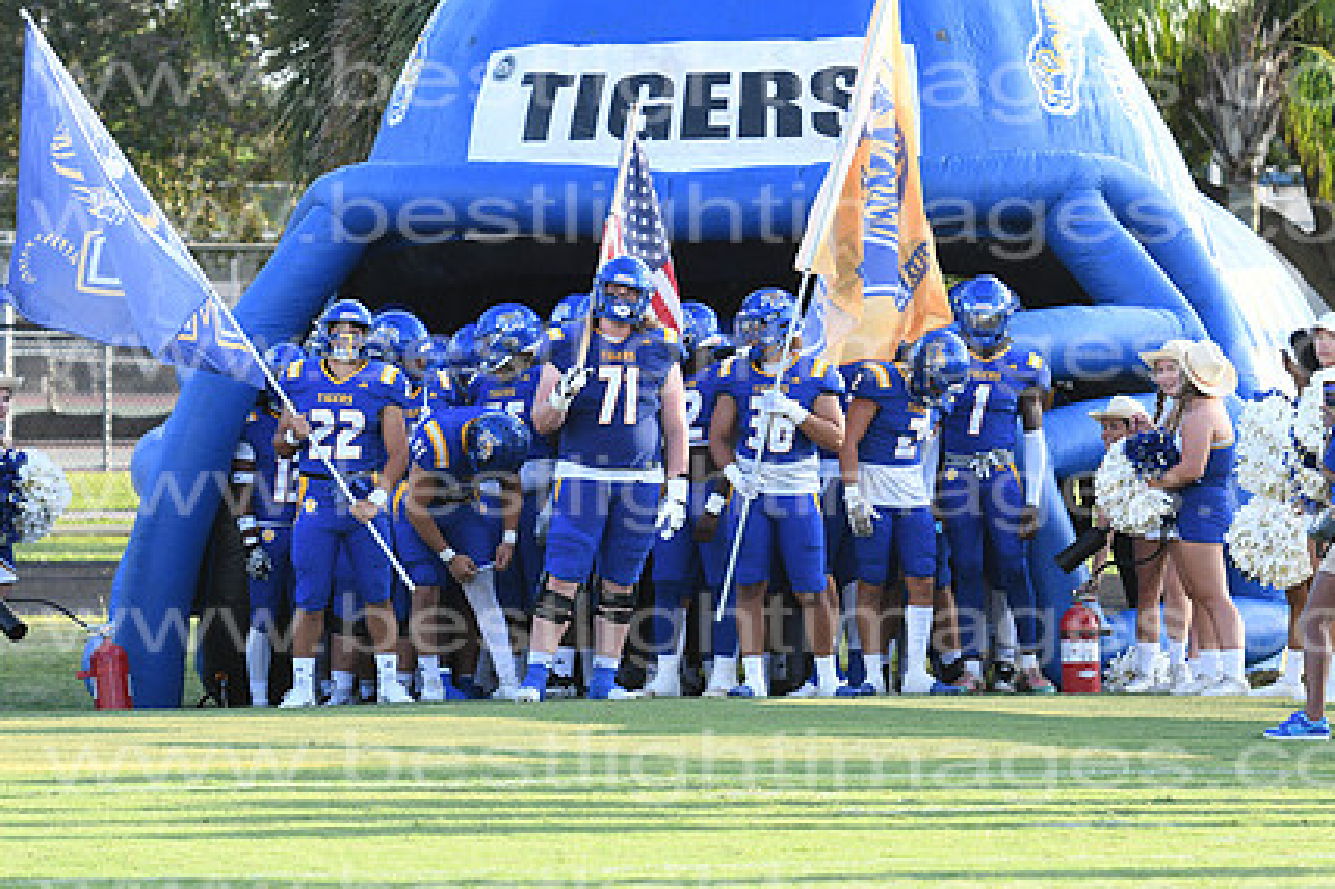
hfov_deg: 7.5
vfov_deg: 5.0
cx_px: 749
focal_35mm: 275
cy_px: 426
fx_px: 10182
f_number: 5.6
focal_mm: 135
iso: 400
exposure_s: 1/500
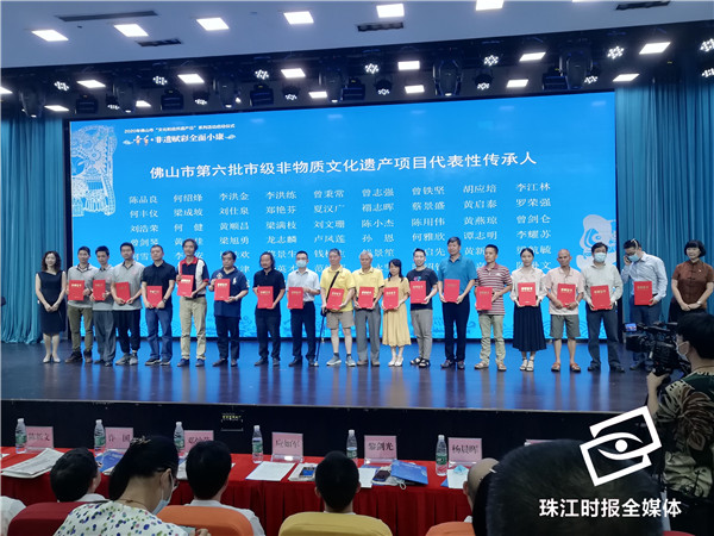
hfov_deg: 65.3
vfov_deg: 51.4
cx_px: 357
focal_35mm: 27
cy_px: 268
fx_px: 557
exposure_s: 1/50
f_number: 1.8
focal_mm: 3.83
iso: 125
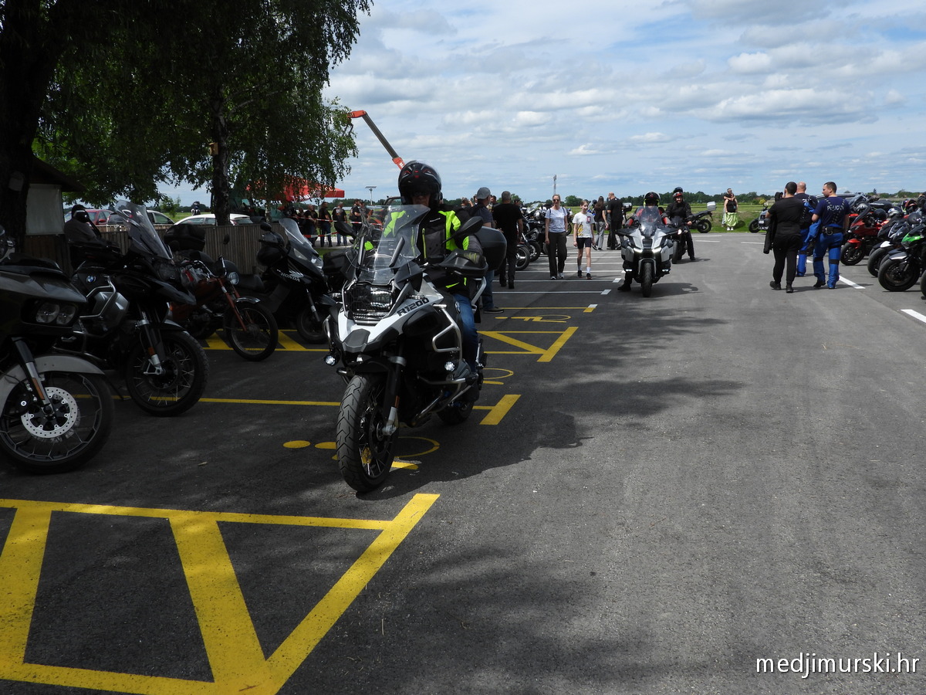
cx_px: 463
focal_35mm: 32
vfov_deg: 44.2
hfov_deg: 56.8
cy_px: 348
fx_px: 856
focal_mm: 5.8
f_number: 3.5
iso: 100
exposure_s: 1/1600
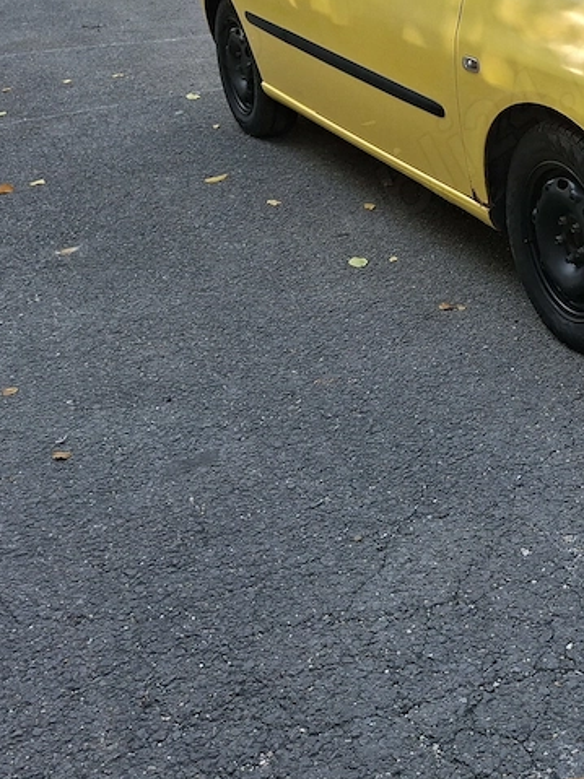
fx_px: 1080
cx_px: 657
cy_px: 179
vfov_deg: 38.5
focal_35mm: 48
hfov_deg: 27.4
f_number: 1.8
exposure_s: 1/813
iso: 50
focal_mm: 5.54
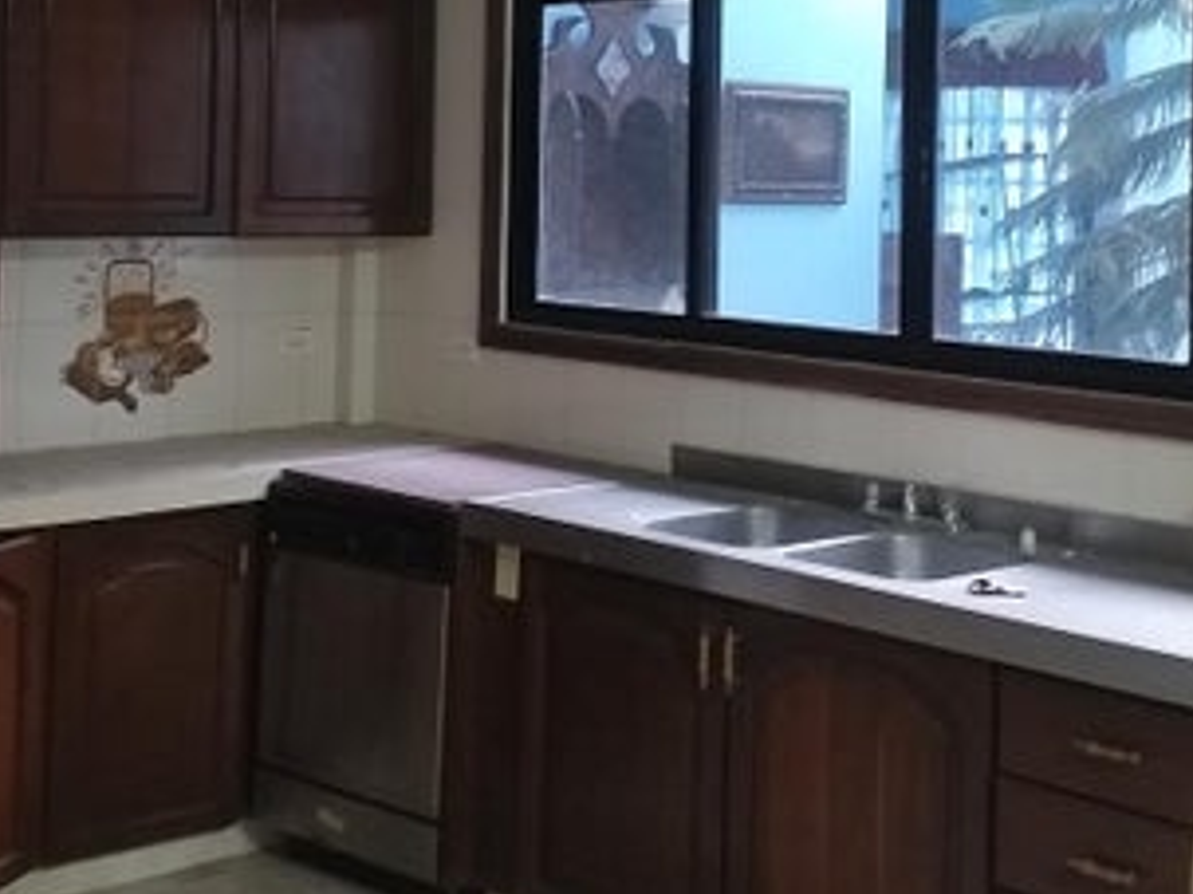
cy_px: 185
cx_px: 658
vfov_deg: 26.1
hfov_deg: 34.9
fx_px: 1895
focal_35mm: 55
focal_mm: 3.6
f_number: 1.9
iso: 400
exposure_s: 1/17
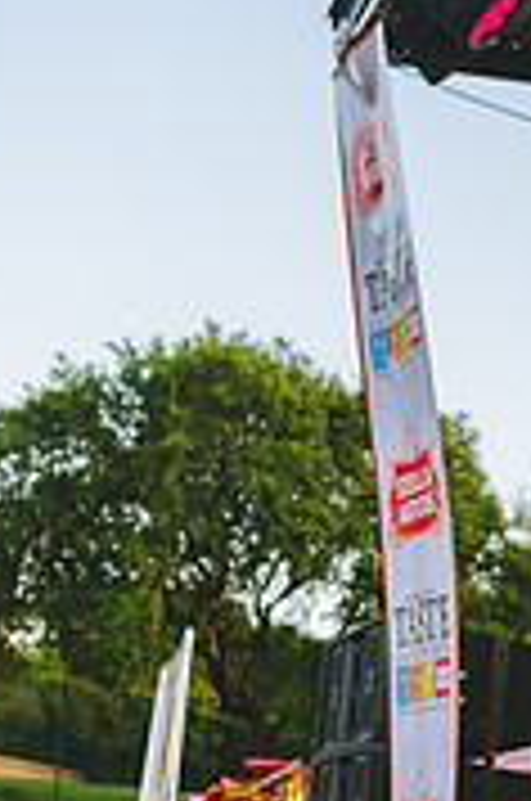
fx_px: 2465
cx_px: 878
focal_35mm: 111
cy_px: 560
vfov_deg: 18.4
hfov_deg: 11.6
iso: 64
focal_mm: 34
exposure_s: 1/160
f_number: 3.5
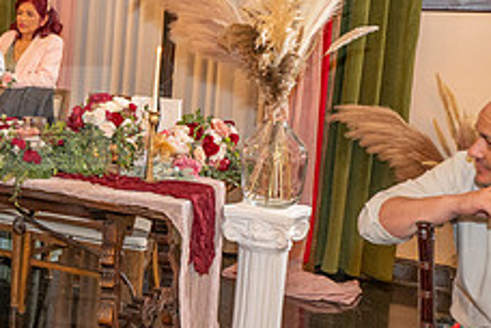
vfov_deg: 22.2
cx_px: -71
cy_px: 118
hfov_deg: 29.2
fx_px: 832
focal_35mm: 61
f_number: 2.8
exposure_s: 1/160
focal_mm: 24
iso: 1600
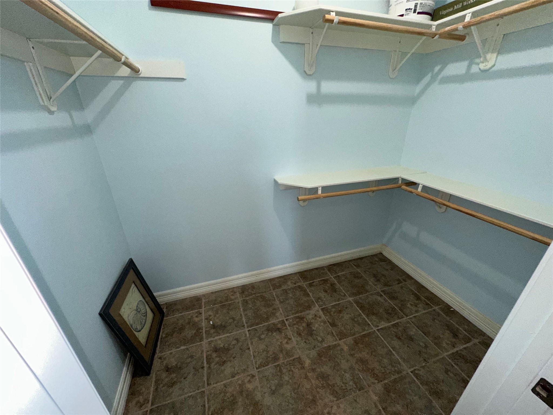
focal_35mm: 14
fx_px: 224
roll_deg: +0.2
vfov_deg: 85.7
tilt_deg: -22.8
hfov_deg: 102.1
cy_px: 208
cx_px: 276
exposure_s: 1/120
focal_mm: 2.22
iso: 160
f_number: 2.2
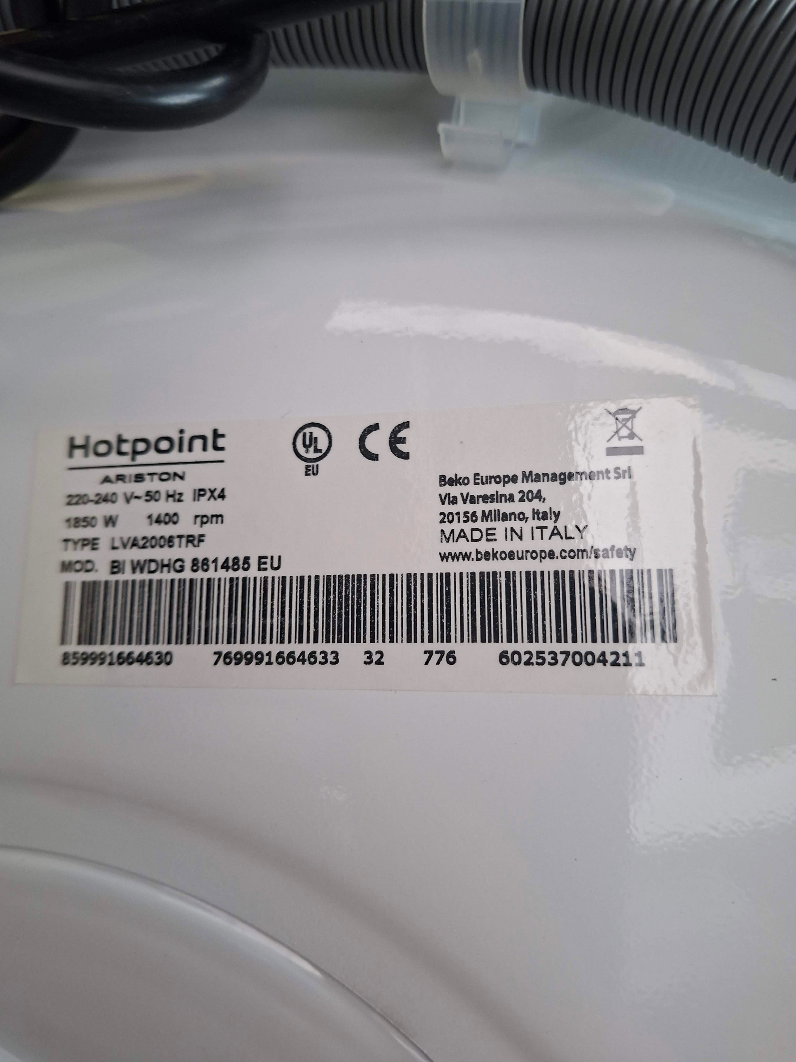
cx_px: 398
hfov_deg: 58.9
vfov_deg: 73.9
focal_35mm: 23
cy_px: 531
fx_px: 705
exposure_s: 1/50
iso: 200
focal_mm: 5.54
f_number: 1.8
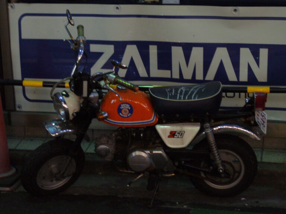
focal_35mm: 93
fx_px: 768
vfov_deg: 15.9
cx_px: 143
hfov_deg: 21.1
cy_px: 107
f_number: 4.6
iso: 200
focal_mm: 15.4
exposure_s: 1/8
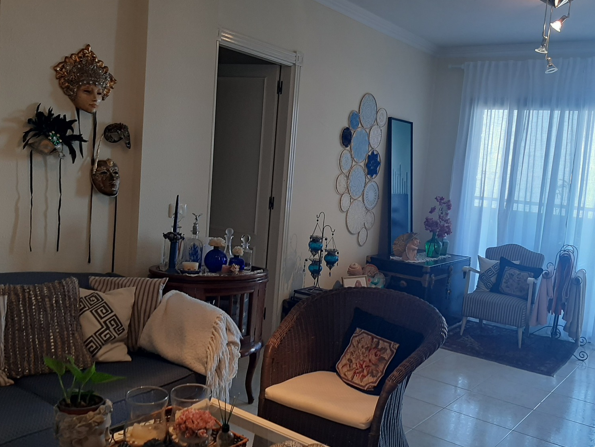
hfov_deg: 52.6
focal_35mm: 35
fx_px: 602
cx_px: 319
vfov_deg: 40.7
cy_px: 229
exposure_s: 1/50
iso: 64
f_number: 1.7
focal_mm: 3.93
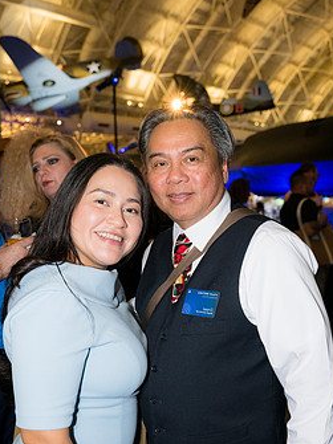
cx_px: 145
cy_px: 268
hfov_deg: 35.4
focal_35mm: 41
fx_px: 522
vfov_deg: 45.9
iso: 3200
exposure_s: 1/160
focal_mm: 31.5
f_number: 4
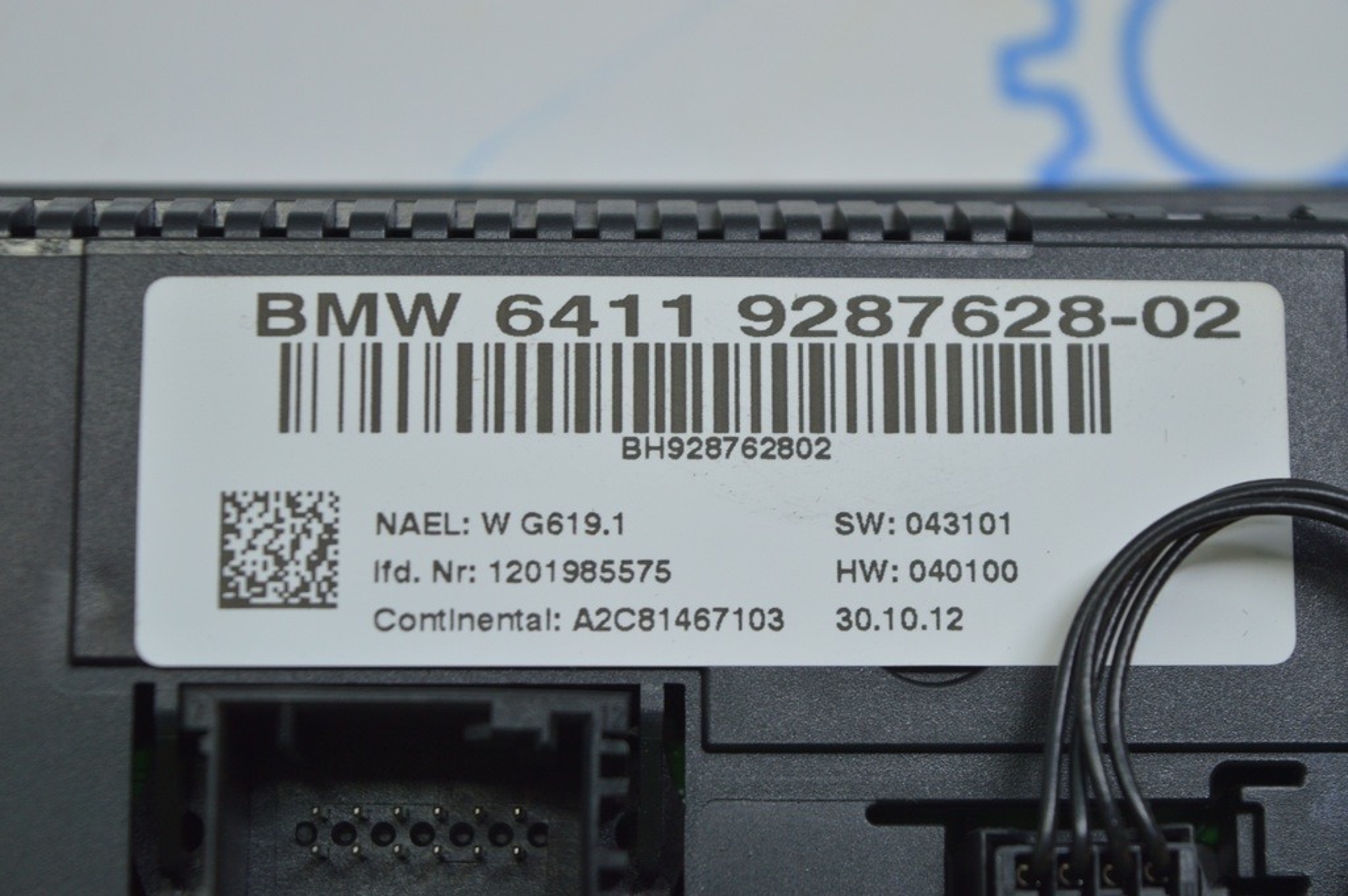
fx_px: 3087
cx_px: 674
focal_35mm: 82
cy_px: 448
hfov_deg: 24.6
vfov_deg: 16.5
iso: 400
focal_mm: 55
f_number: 5.6
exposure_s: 1/50
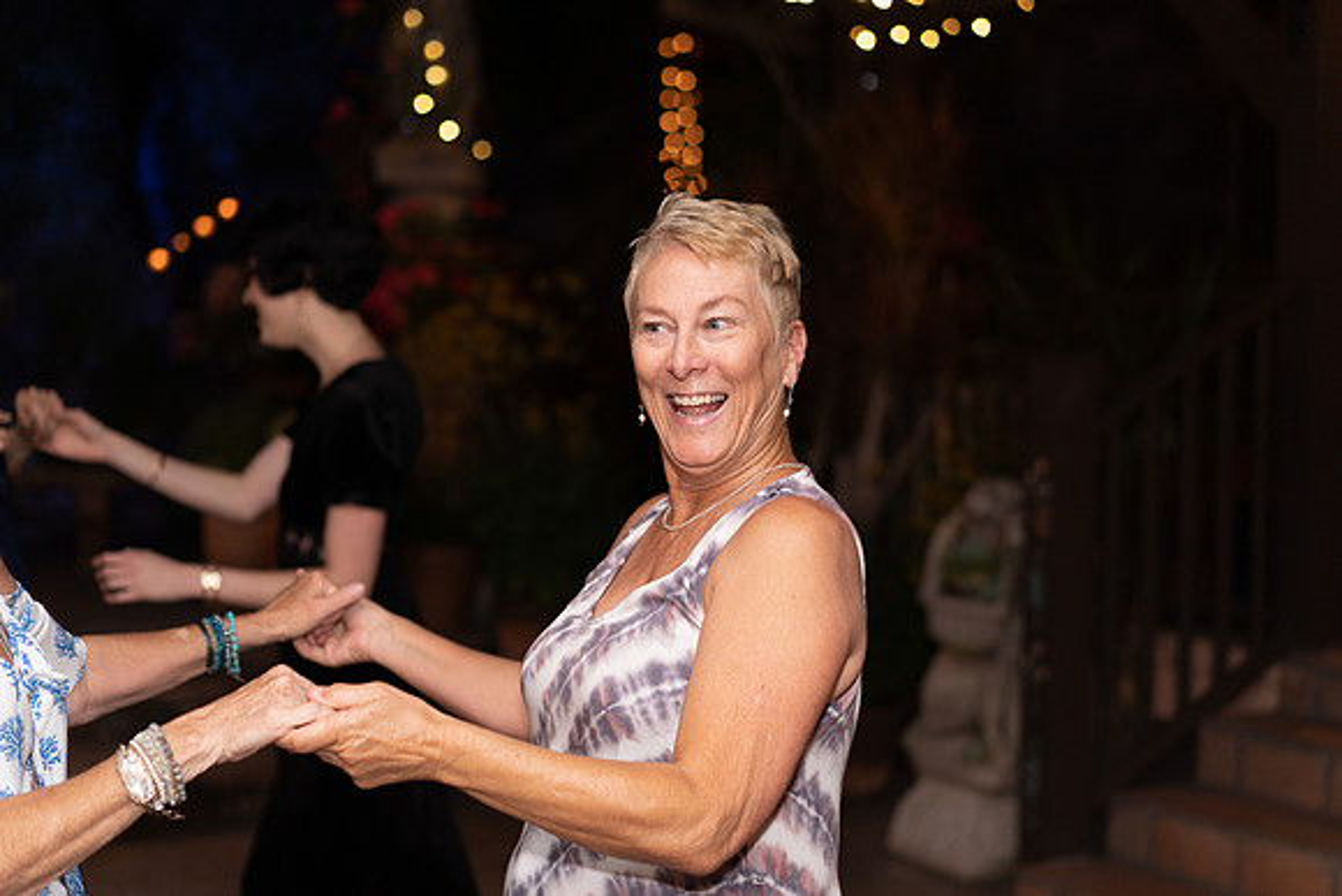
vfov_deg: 24.6
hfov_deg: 36.2
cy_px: 448
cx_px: 671
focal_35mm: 55
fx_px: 2051
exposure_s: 1/200
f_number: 2.2
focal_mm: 55
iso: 500
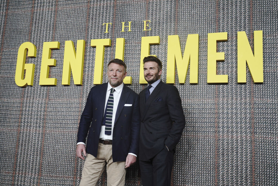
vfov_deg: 32.6
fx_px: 317
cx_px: 139
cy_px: 93
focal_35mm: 41
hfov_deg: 47.4
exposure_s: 1/60
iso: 200
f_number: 5
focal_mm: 41
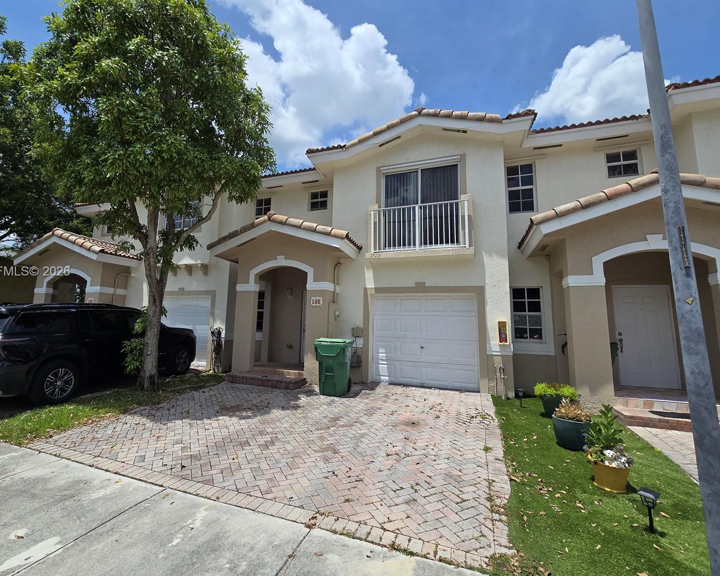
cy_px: 272
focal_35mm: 15
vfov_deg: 84.0
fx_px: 320
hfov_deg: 96.6
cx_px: 330
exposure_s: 1/3318
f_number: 2.2
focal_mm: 2.2
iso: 50
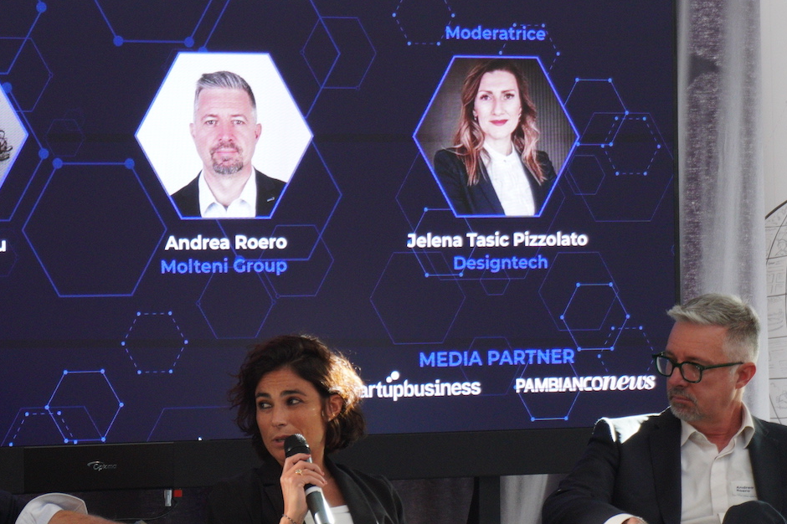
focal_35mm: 150
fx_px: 3279
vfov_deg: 9.1
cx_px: 234
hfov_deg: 13.7
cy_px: 314
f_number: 5.6
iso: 500
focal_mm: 47
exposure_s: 1/60
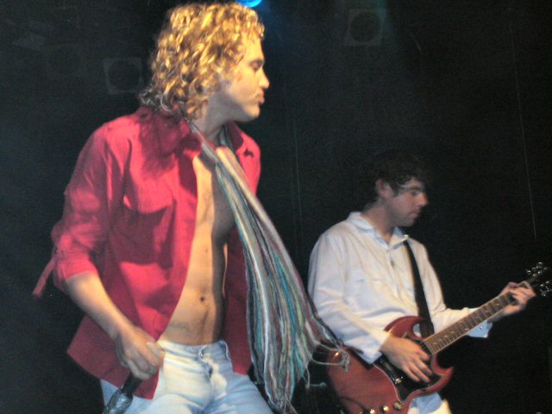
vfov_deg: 17.0
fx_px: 1387
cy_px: 207
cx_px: 276
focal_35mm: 87
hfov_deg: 22.5
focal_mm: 13.3
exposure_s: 1/59.9
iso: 200
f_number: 4.3
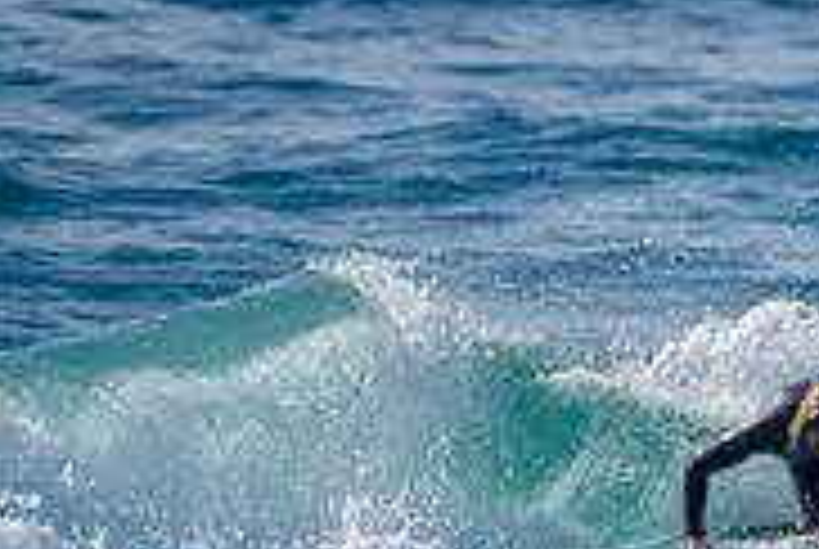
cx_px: 780
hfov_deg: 1.1
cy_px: 528
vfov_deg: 0.7
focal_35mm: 1951
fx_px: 44457
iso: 110
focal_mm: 500
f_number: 5.6
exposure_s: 1/2000
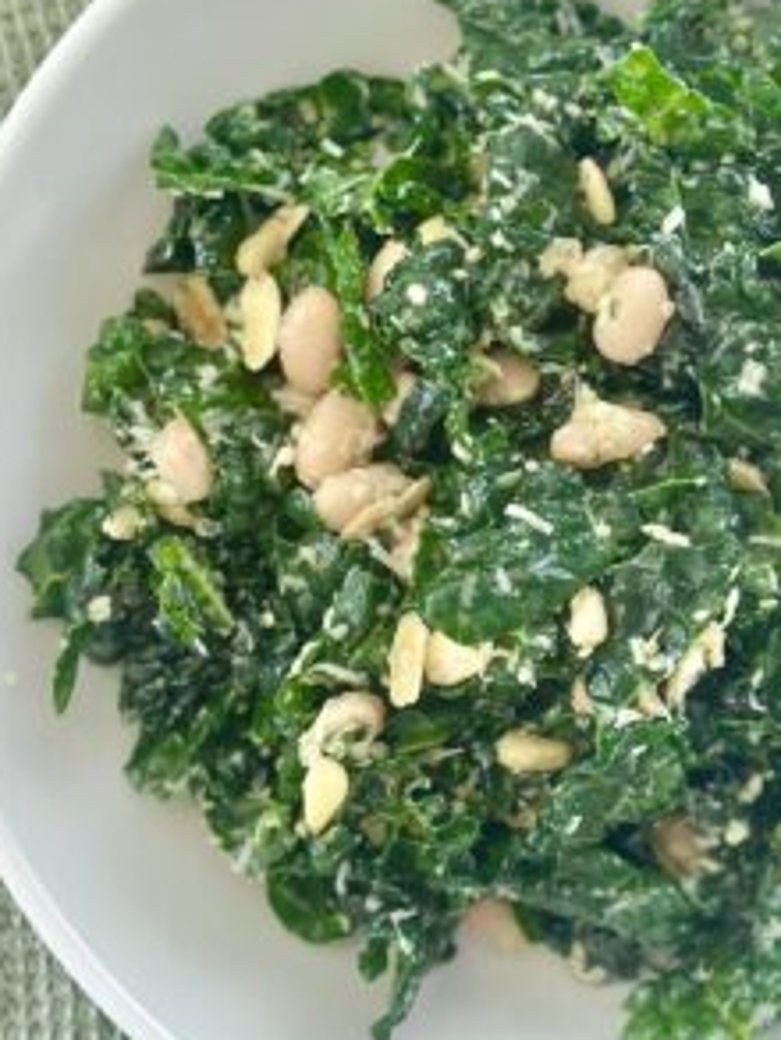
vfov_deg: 23.8
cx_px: 414
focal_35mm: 82
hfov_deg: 18.0
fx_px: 2465
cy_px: 550
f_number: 1.78
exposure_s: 1/149
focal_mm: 6.86
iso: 100
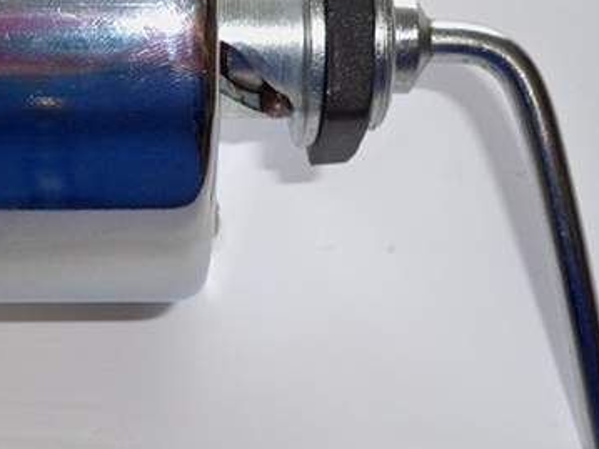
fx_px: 1349
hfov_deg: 24.8
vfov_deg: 18.8
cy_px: 127
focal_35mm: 78
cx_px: 169
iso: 160
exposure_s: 1/30
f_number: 3.1
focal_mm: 6.3
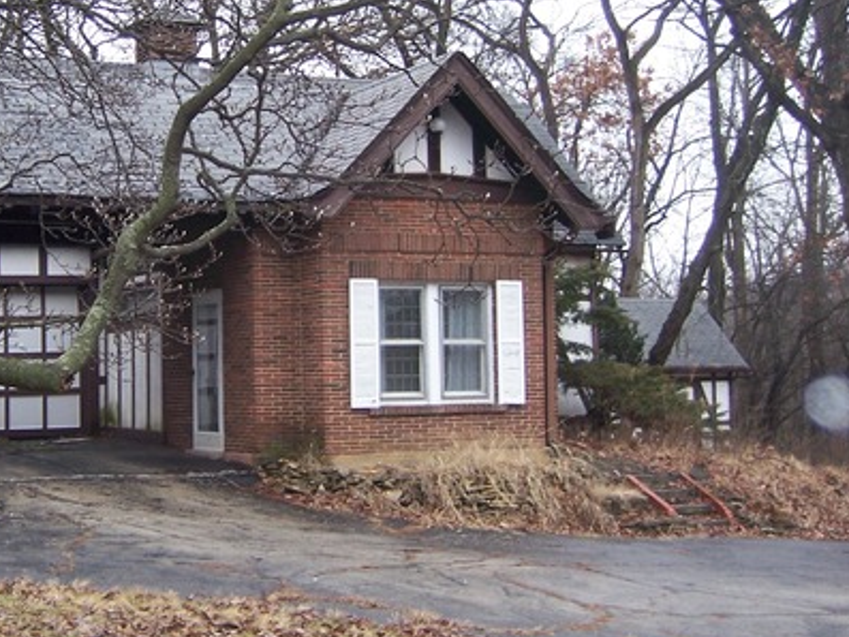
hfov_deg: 32.4
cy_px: 220
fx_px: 1423
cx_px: 177
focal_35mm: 58
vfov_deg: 25.1
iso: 125
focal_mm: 6.2
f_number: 2.8
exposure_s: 1/60
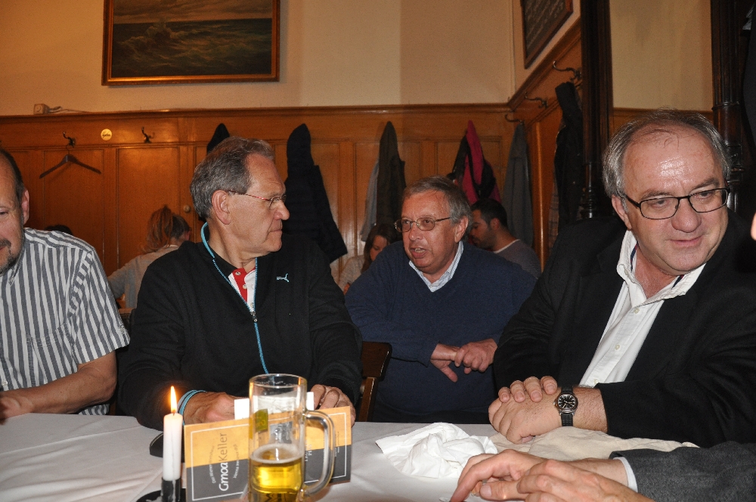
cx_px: 378
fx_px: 566
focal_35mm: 27
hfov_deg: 67.4
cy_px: 251
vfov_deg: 47.8
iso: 800
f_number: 3.5
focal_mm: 18
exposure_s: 1/60
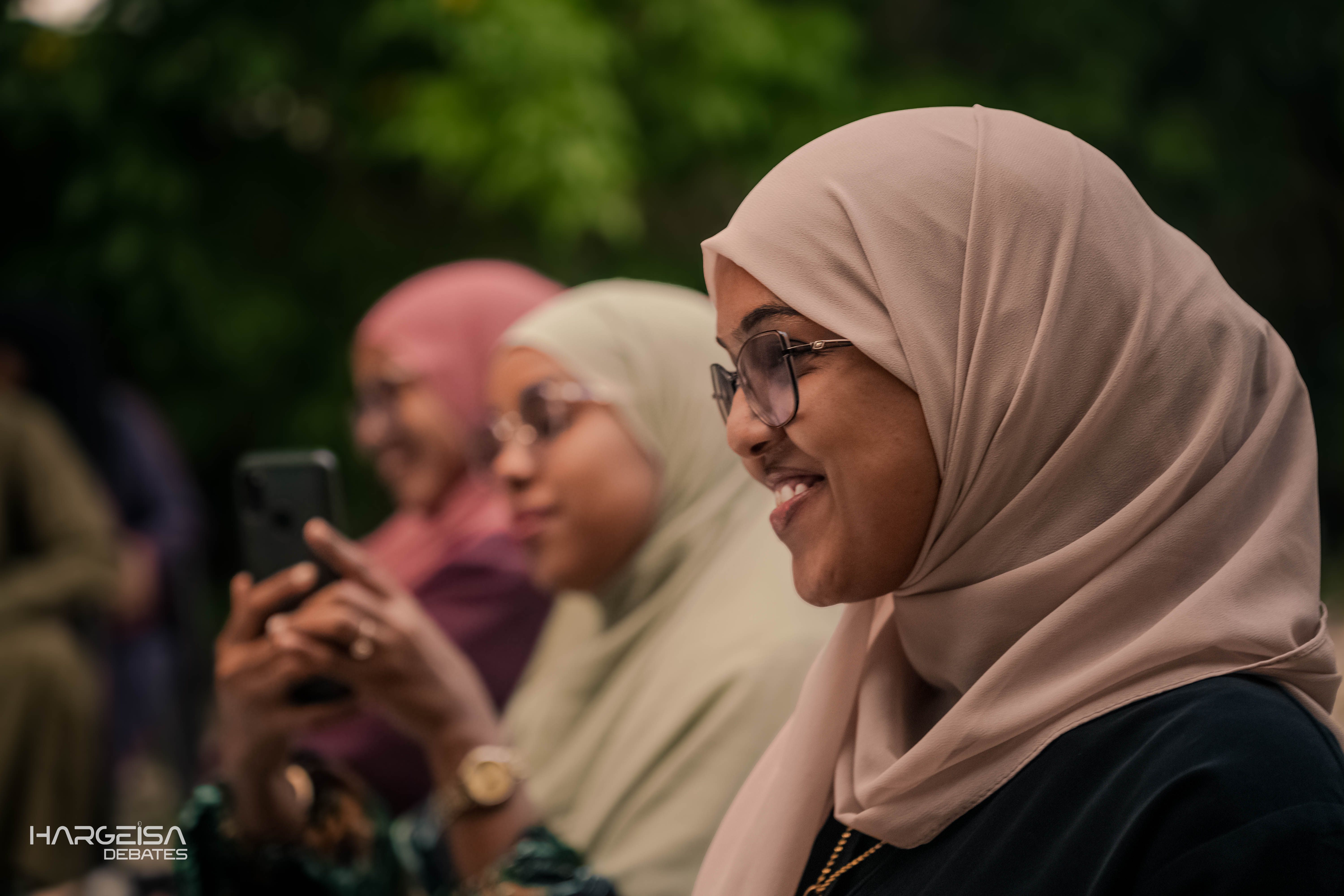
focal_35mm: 75
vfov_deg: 18.2
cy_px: 448
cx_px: 672
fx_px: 2800
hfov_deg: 27.0
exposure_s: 1/50
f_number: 2.8
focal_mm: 75
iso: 1600
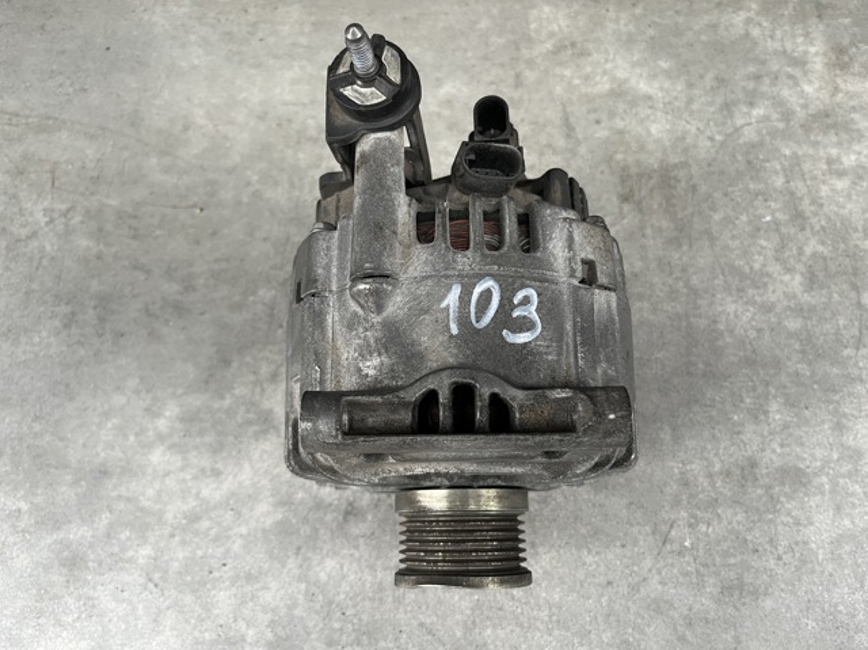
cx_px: 434
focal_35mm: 26
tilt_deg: -71.9
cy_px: 325
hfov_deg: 67.3
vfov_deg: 53.0
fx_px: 651
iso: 160
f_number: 1.6
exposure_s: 1/60
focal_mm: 5.1
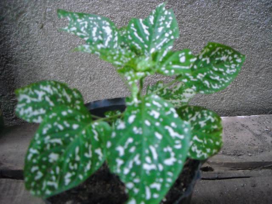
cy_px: 102
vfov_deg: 40.7
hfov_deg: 52.6
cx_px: 136
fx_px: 275
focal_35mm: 35
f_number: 2.8
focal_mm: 5.7
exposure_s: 1/184
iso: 672
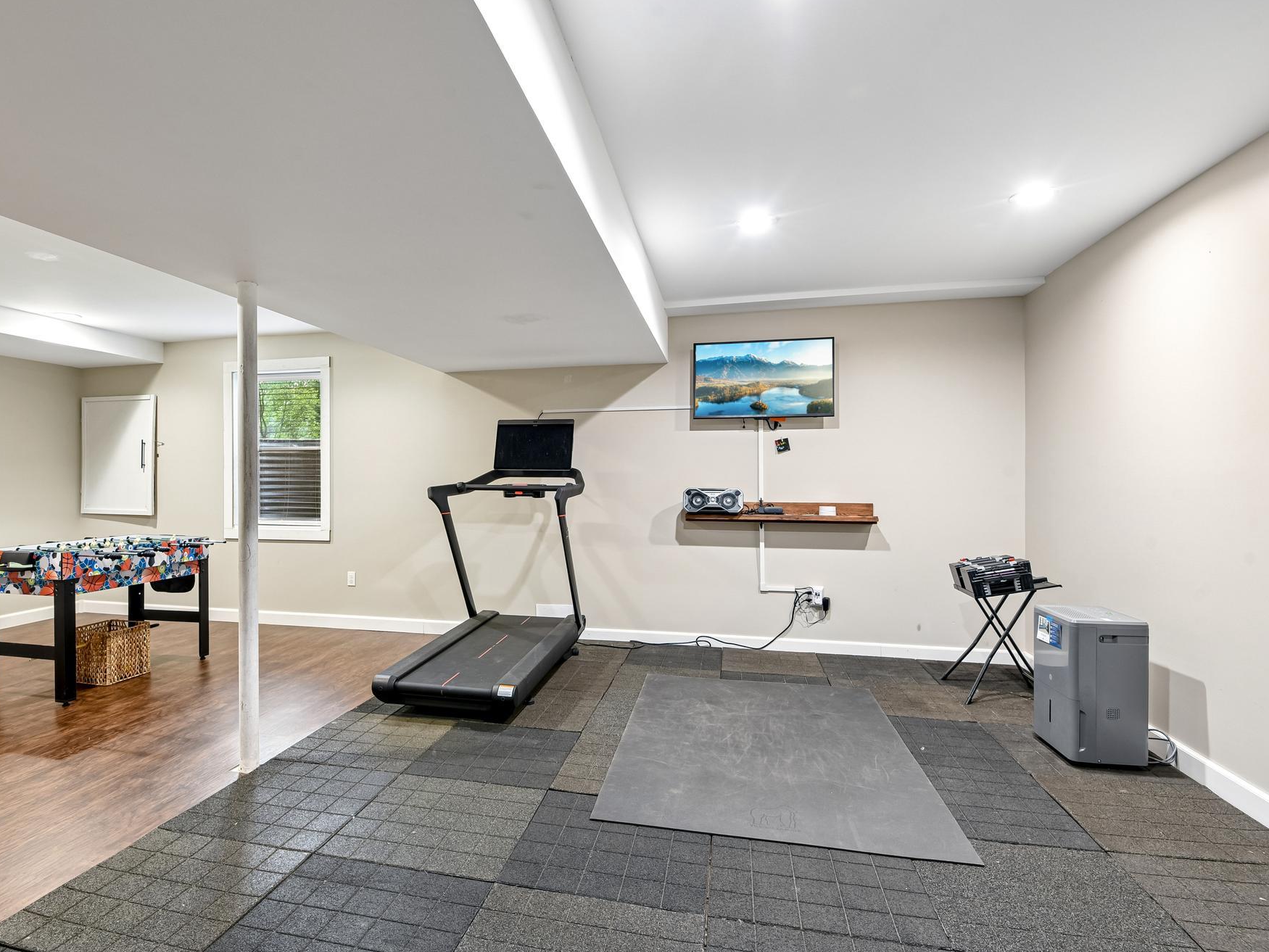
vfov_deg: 71.6
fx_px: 660
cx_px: 550
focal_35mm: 18
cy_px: 476
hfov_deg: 87.3
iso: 400
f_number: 8
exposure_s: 1/2.5
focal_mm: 16
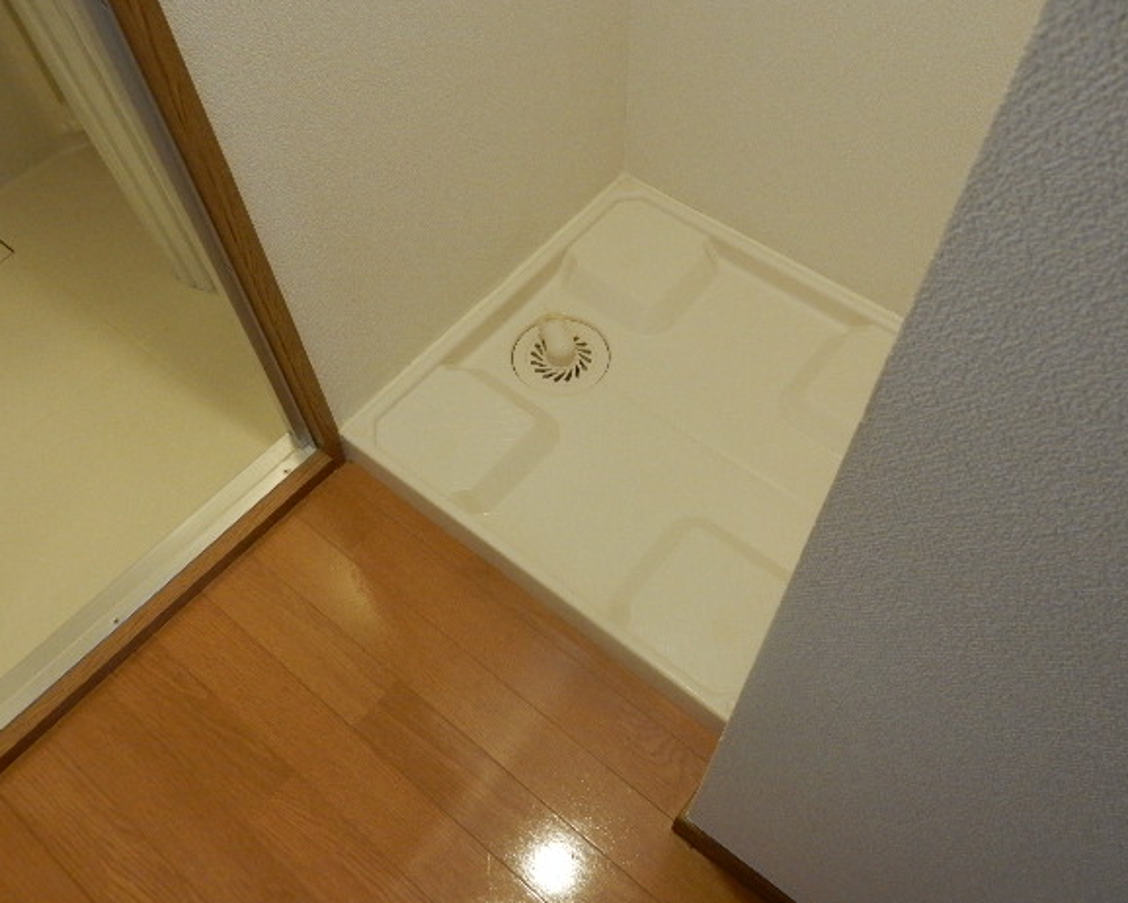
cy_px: 449
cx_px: 578
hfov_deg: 64.0
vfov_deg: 53.2
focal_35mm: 27
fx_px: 902
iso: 400
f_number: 3.7
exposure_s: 1/25
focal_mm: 4.5
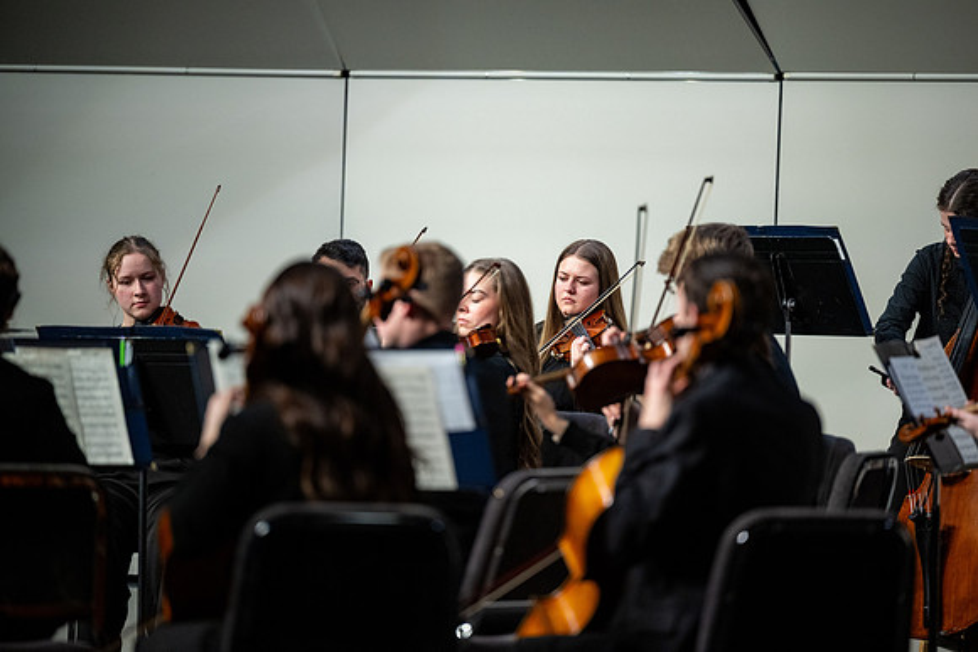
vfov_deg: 6.9
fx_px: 5434
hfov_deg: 10.3
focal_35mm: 200
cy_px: 326
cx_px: 489
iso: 1250
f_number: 2.8
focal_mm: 200
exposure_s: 1/500
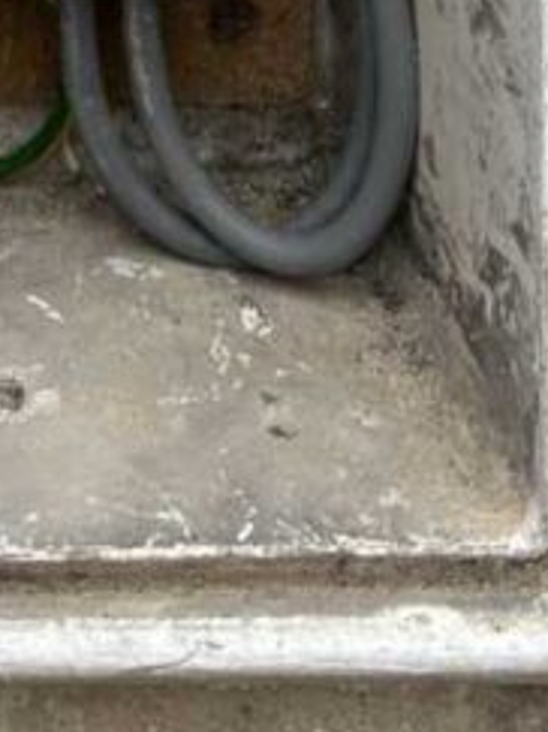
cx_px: -181
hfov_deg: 14.0
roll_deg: -1.0
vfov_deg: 15.1
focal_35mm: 101
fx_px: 2134
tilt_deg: +1.1
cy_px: -804
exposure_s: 1/494
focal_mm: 6.86
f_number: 1.78
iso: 80
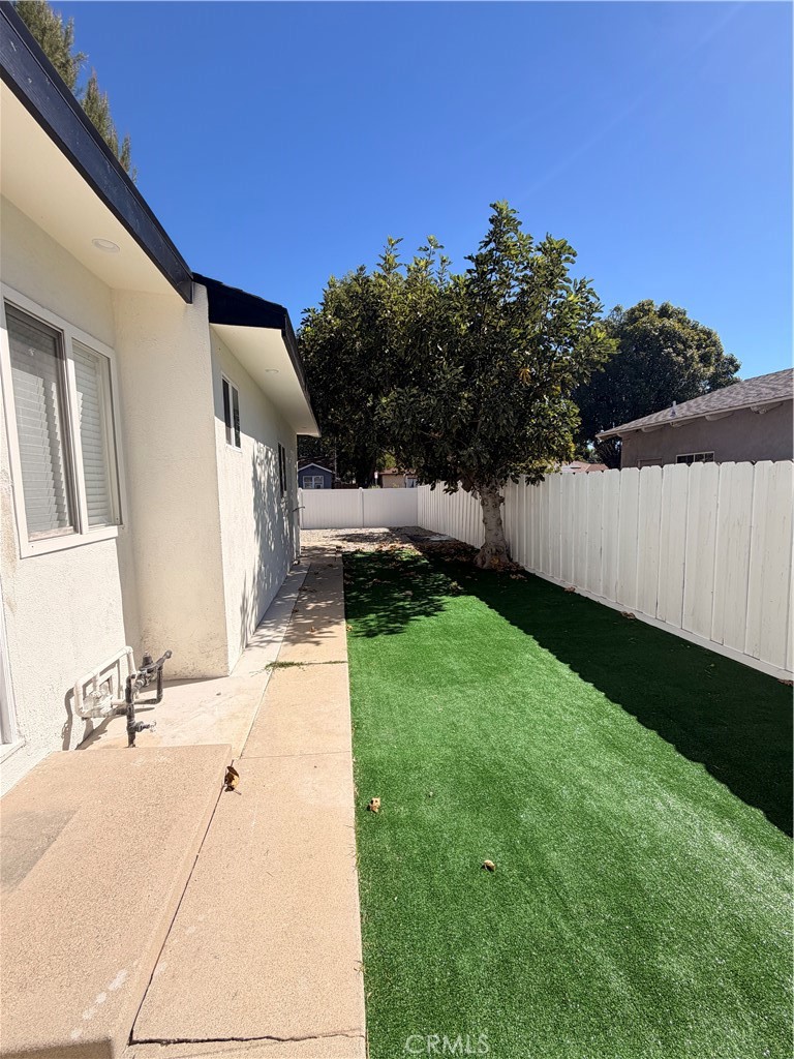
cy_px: 530
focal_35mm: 14
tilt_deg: -3.4
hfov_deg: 85.7
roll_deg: +1.1
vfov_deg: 102.1
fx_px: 428
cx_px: 397
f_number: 2.2
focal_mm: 2.22
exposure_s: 1/770
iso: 25
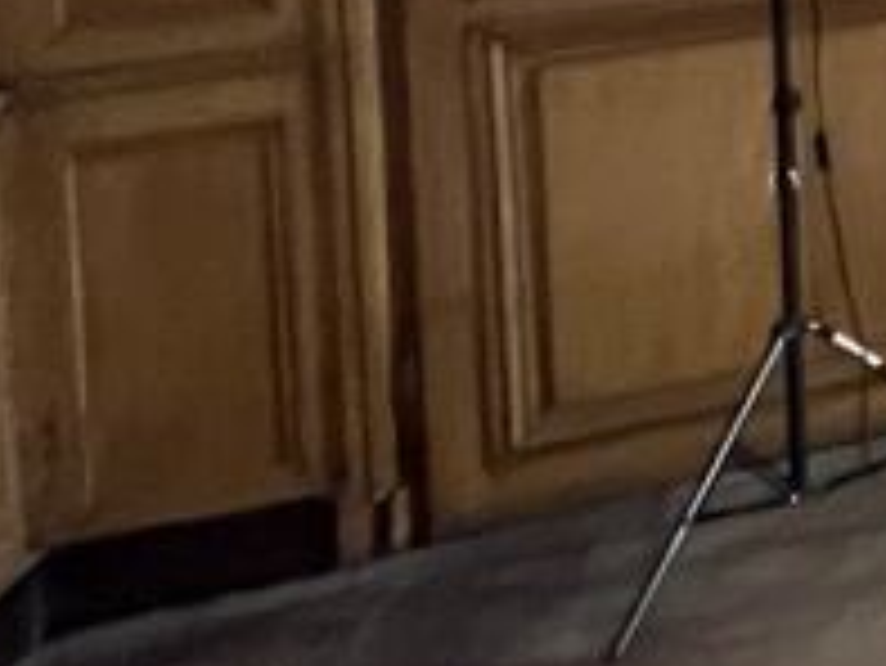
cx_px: 2640
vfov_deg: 16.5
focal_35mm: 79
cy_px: -414
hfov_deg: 11.6
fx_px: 2023
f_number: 1.8
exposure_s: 1/60
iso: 640
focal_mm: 1.57
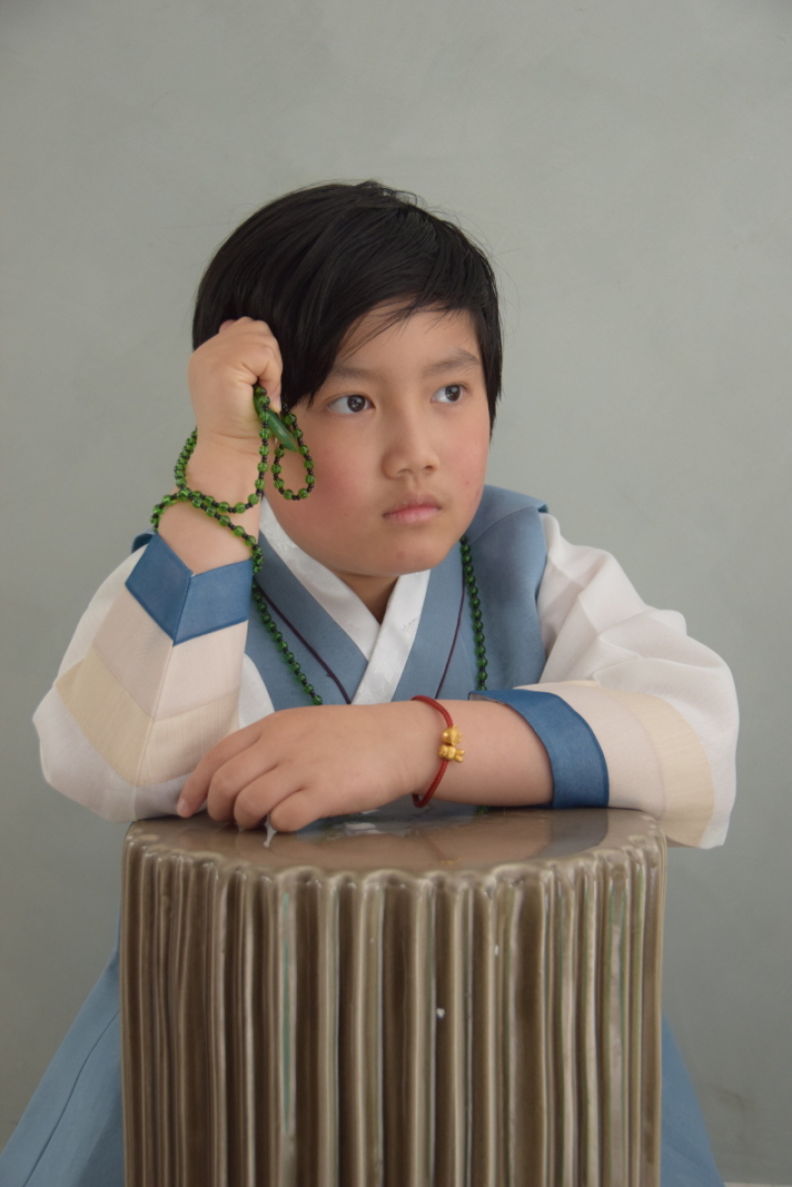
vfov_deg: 35.1
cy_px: 594
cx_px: 396
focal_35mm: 57
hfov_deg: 23.8
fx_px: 1881
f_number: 4.2
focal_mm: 38
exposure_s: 1/60
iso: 1100
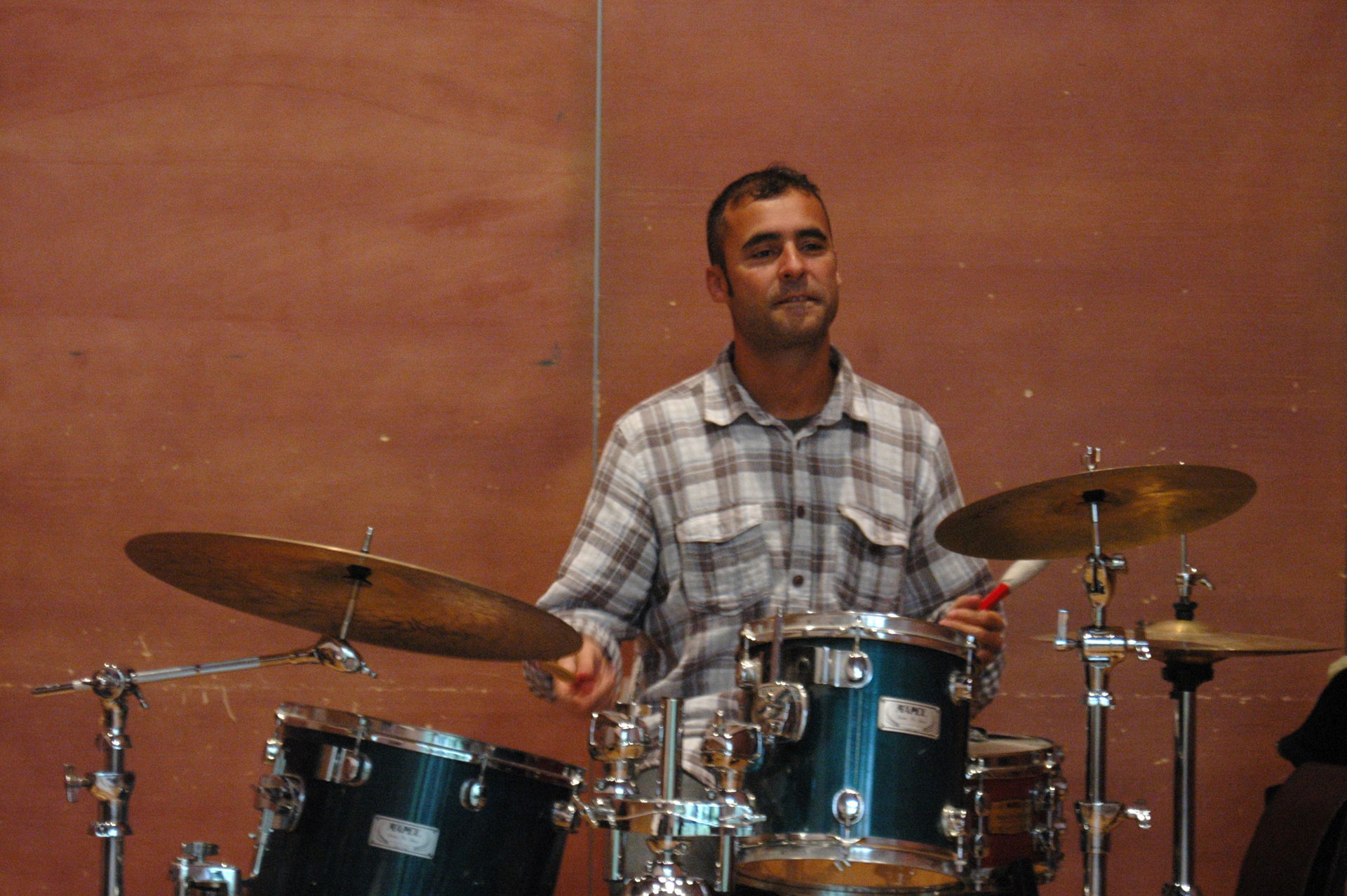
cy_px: 448
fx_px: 4486
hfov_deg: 17.1
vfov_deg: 11.4
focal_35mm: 120
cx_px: 674
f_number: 5.6
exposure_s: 1/20
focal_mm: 80
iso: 1600
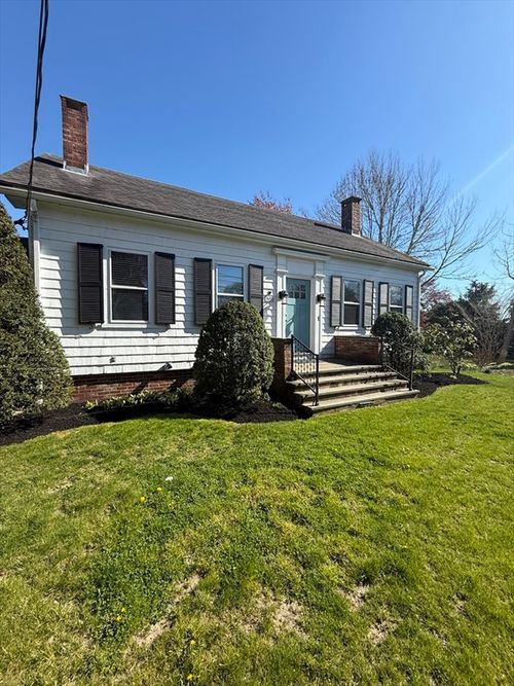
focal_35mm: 14
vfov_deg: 102.1
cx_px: 257
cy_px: 343
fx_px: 277
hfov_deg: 85.7
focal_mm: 2.22
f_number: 2.2
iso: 50
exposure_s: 1/1087
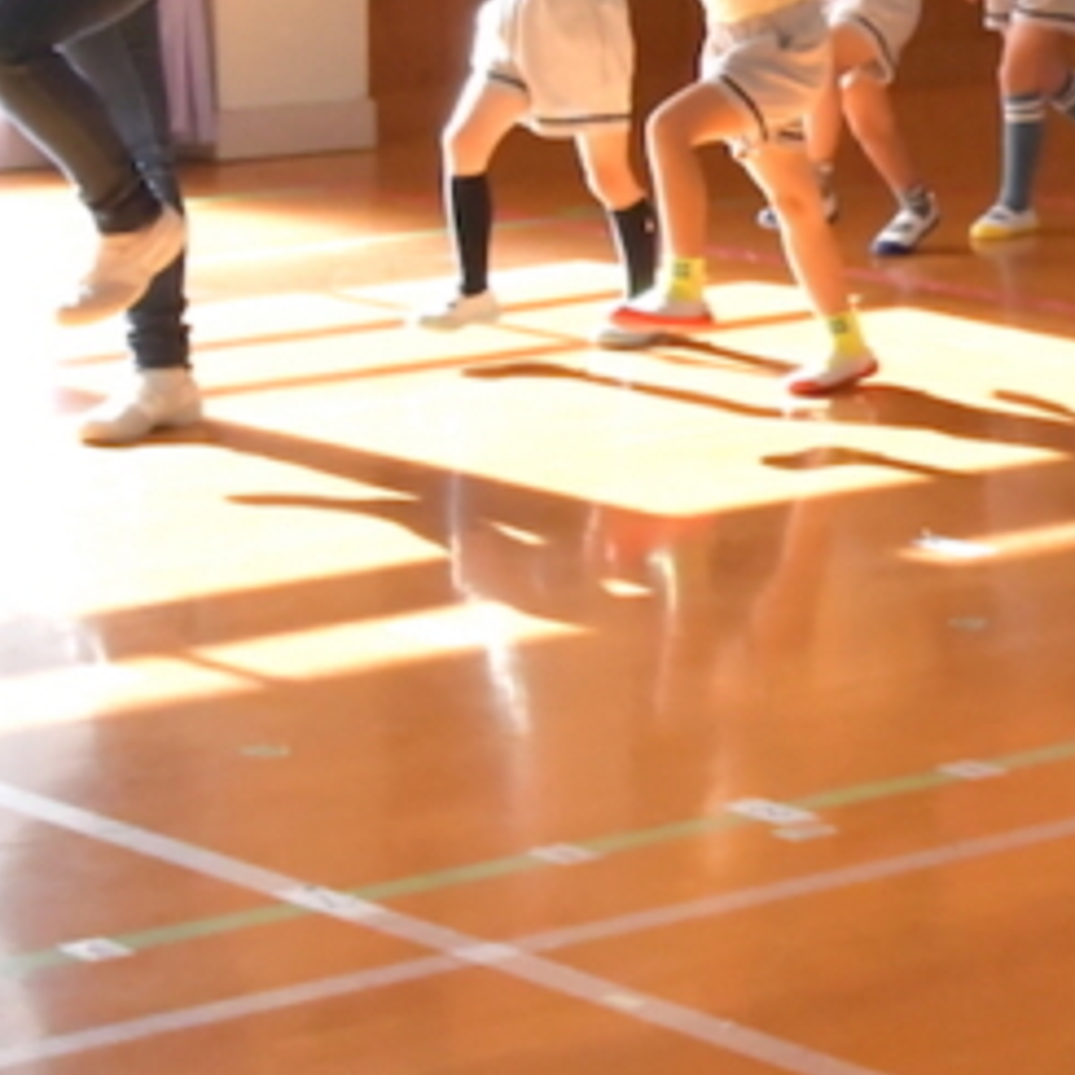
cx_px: 1501
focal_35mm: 152
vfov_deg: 11.4
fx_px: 5340
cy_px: 61
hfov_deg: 11.1
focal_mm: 38
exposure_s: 1/400
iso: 12800
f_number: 18
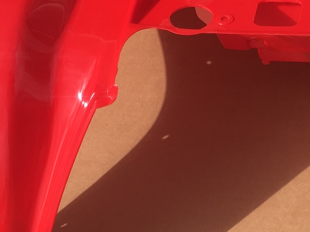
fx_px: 788
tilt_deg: -58.2
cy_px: 140
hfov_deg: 21.6
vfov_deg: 16.8
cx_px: 302
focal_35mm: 88
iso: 25
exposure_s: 1/1261
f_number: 2.2
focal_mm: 4.15
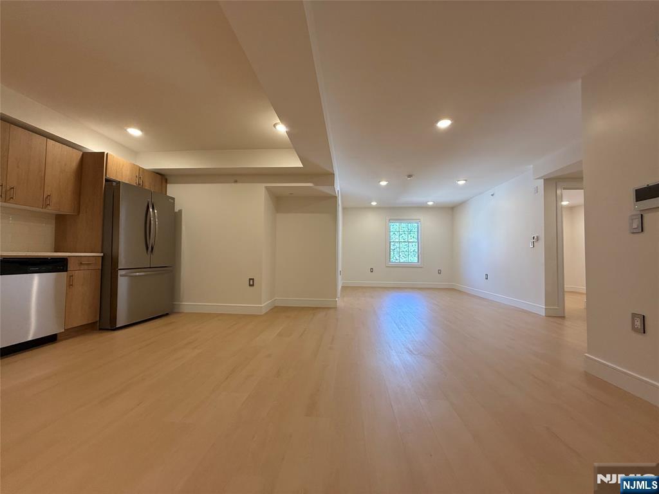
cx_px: 330
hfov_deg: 102.1
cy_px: 247
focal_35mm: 14
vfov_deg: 85.7
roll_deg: -0.9
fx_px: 267
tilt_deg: +1.9
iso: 125
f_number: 2.2
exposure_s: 1/120
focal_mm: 2.22
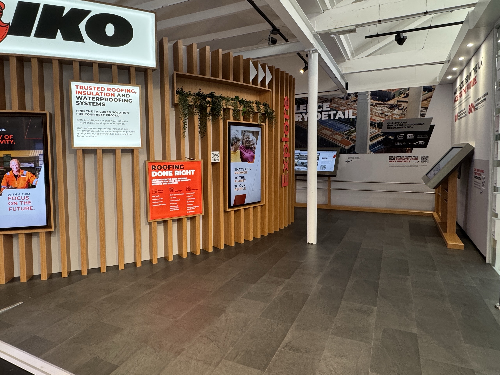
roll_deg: +0.4
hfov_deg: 76.4
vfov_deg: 61.0
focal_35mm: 22
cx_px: 246
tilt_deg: -2.9
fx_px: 318
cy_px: 172
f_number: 2.2
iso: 200
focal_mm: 2.22
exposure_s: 1/100
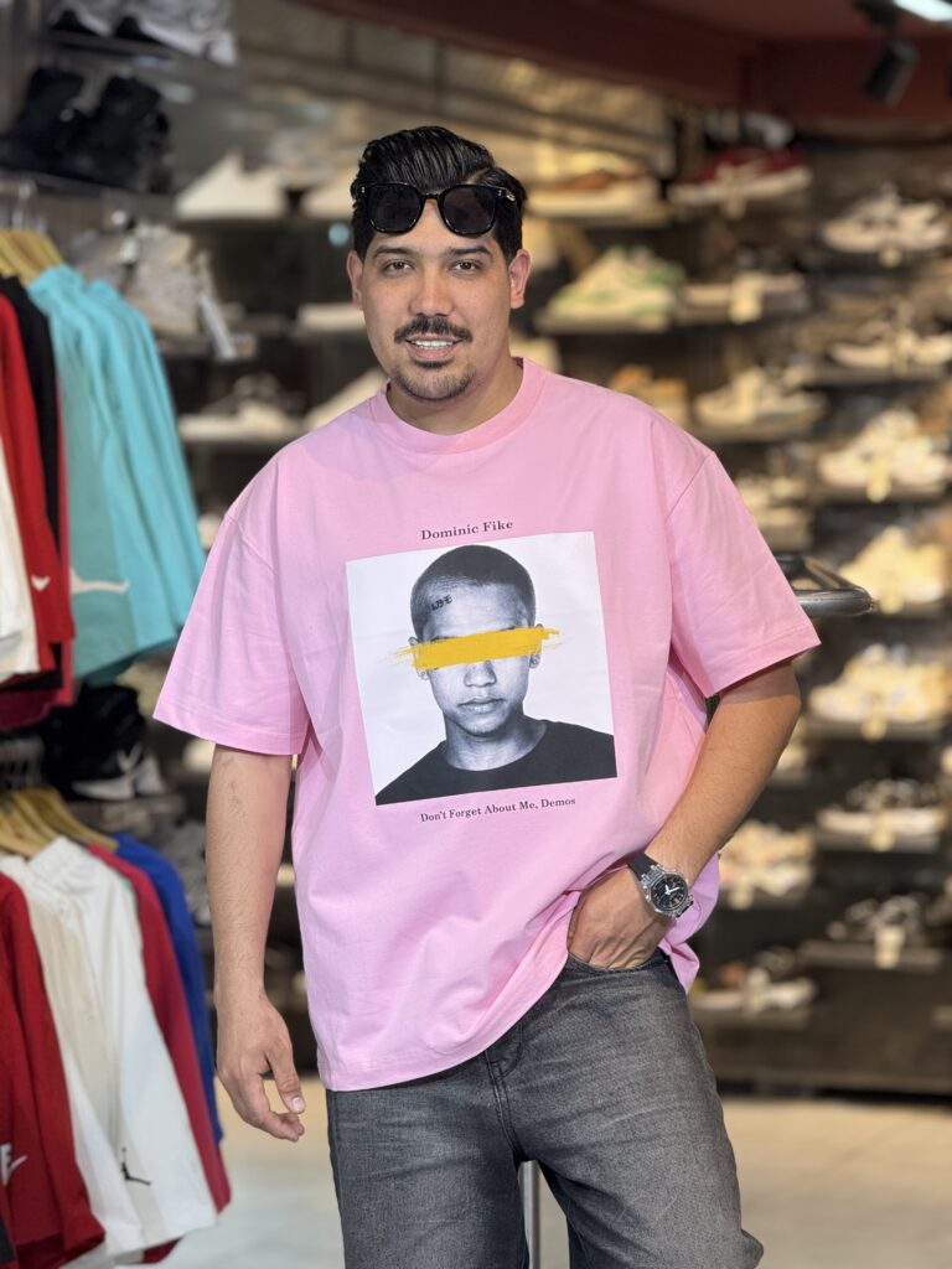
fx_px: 4400
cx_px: 476
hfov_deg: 12.3
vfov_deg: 16.4
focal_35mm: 120
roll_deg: -0.4
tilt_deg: -1.1
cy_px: 634
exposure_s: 1/100
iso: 125
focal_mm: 15.66
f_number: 2.8
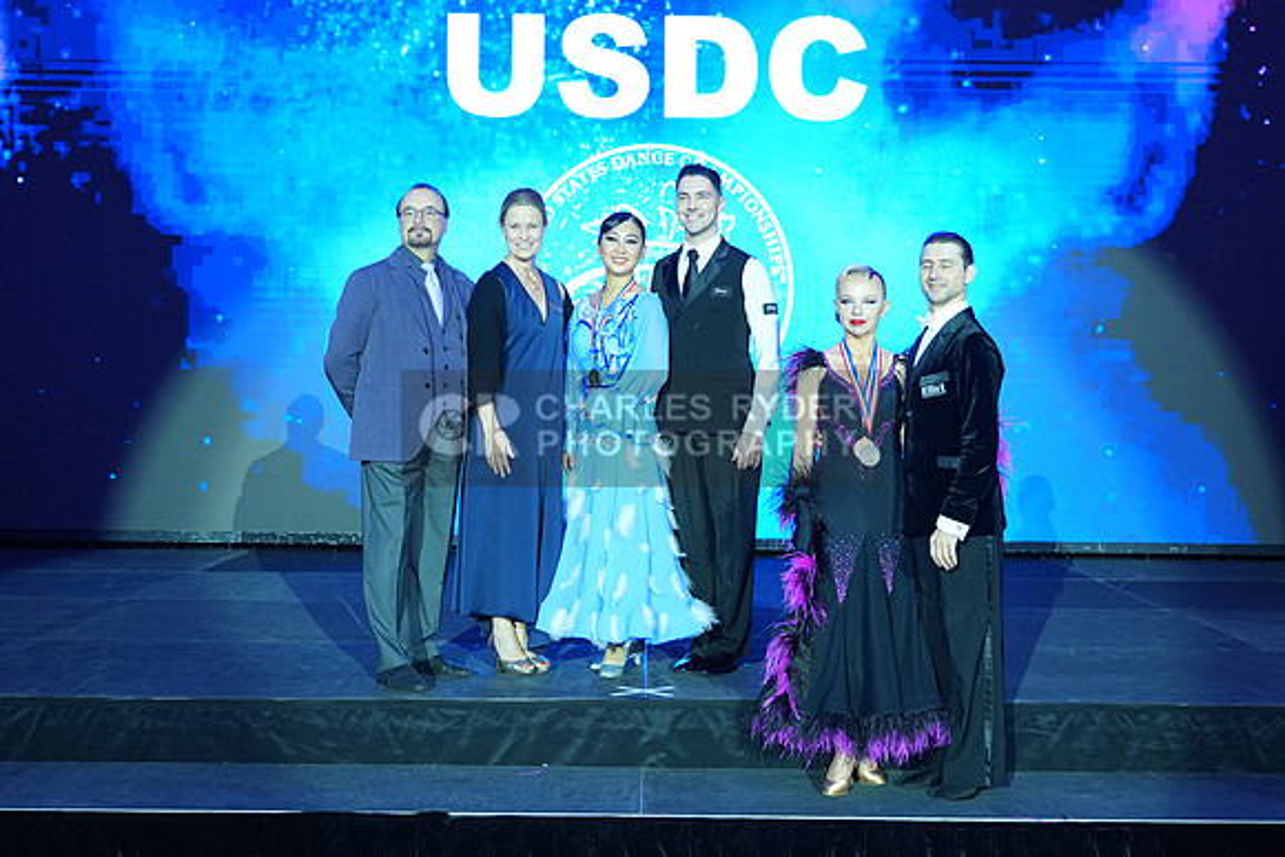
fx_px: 1571
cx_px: 642
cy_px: 428
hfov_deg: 44.5
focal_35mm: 44
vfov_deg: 30.5
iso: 2500
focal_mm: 44
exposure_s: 1/200
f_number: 4
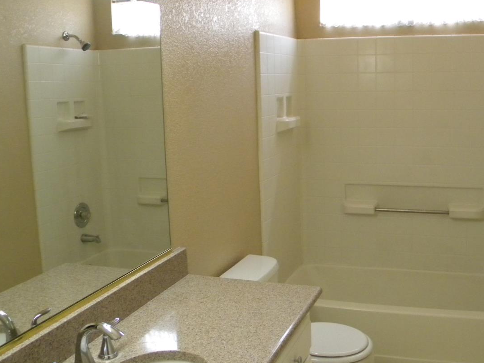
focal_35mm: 39
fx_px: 545
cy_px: 170
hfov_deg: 47.4
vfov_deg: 36.8
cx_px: 303
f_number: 3.5
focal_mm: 5
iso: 400
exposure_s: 1/46.5
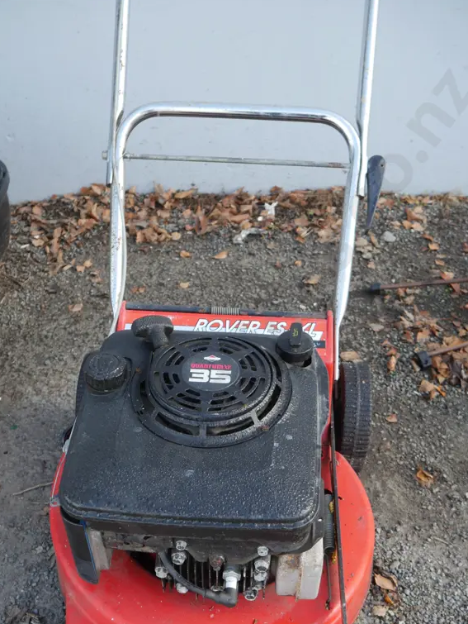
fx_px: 684
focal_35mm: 38
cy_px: 417
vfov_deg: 48.1
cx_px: 209
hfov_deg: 37.7
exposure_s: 1/125
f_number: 4
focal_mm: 14
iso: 200
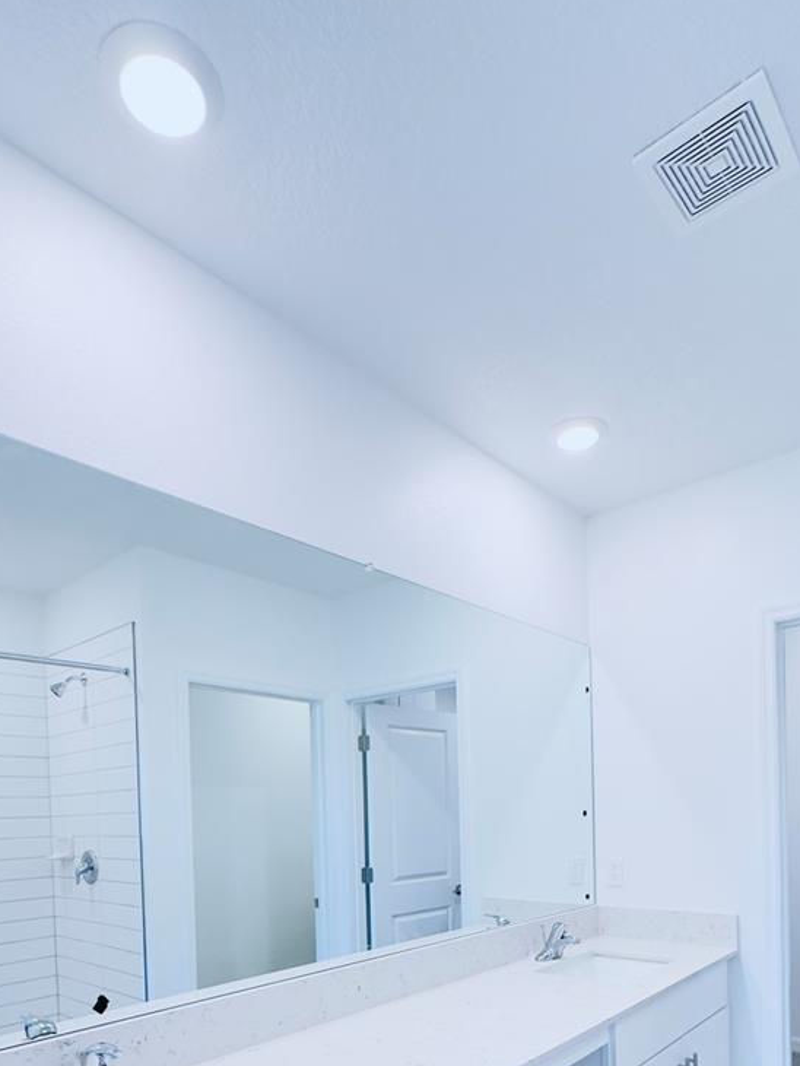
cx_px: 438
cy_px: 834
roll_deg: +1.1
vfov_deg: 67.8
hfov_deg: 58.8
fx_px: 708
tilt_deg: -1.1
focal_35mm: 23
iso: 320
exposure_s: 1/120
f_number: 2.2
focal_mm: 2.22
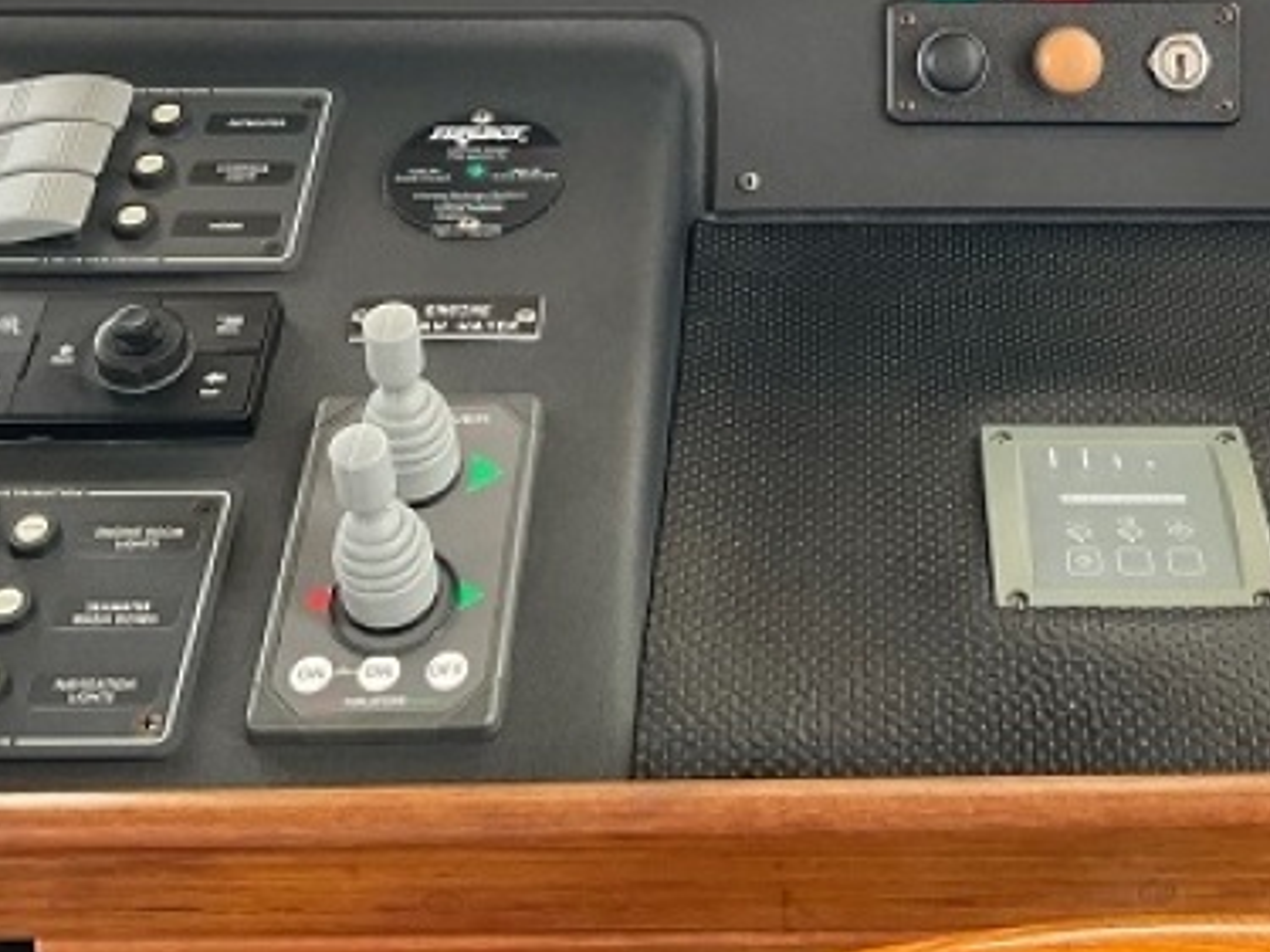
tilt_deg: -26.1
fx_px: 2274
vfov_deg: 22.5
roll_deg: -1.3
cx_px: 952
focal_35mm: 62
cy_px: -54
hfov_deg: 30.7
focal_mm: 3
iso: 50
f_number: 1.8
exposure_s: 1/100
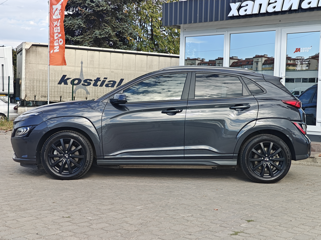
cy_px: 120
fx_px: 436
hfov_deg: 40.4
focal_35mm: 47
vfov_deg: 30.9
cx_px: 160
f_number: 2
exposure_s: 1/848
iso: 50
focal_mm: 7.08
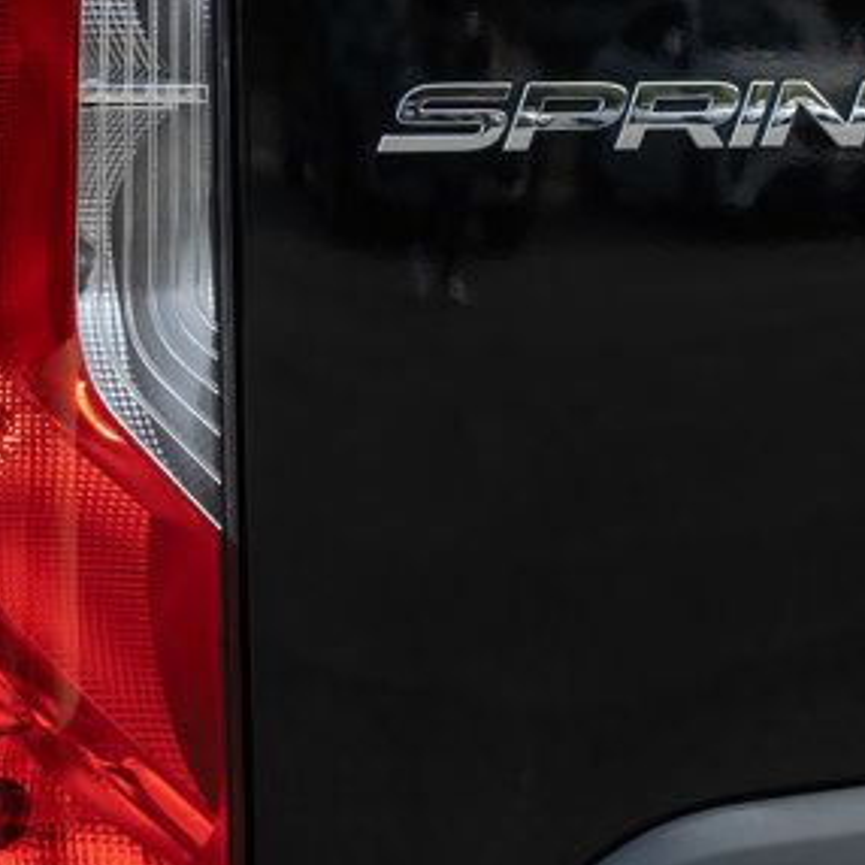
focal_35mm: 128
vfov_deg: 13.6
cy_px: 204
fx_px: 3619
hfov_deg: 13.6
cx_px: 478
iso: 125
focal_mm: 28
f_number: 4
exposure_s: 1/320
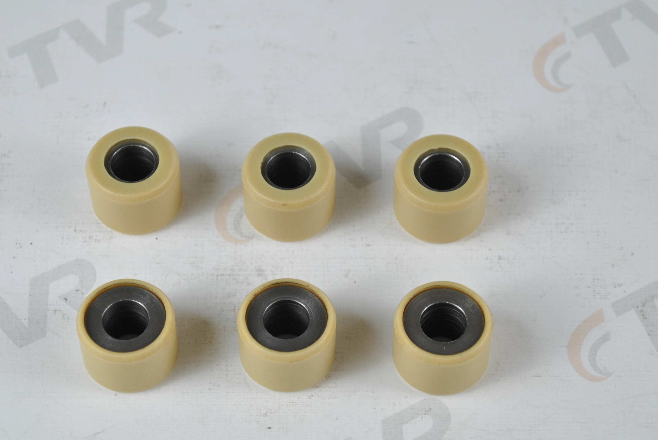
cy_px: 261
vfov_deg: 12.8
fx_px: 1970
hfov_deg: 19.0
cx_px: 287
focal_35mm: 108
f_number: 6.3
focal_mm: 55
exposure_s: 1/25
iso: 200
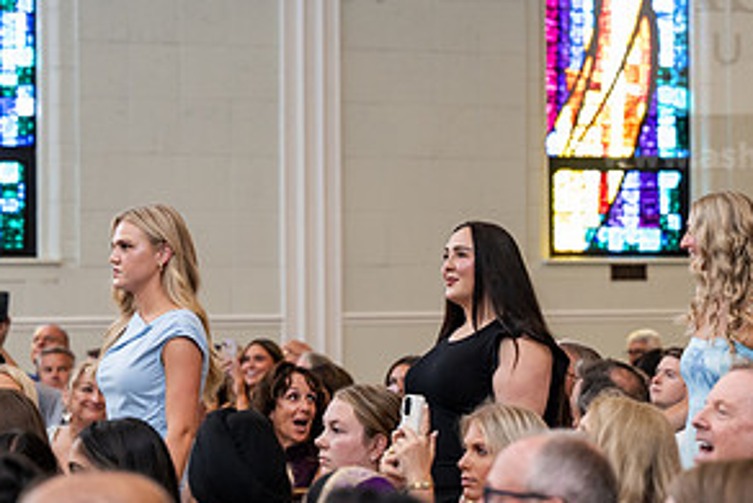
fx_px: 3285
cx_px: 485
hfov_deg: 13.1
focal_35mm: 157
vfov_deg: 8.8
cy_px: 210
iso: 1600
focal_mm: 79
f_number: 3.2
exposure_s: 1/200
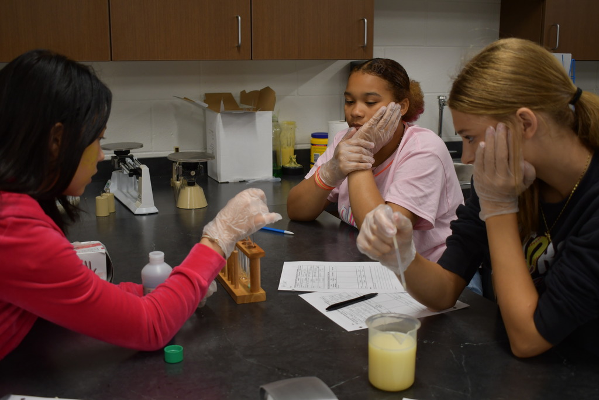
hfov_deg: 46.4
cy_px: 200
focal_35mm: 42
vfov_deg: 31.9
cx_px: 300
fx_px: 699
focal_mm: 28
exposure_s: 1/80
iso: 400
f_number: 4.2
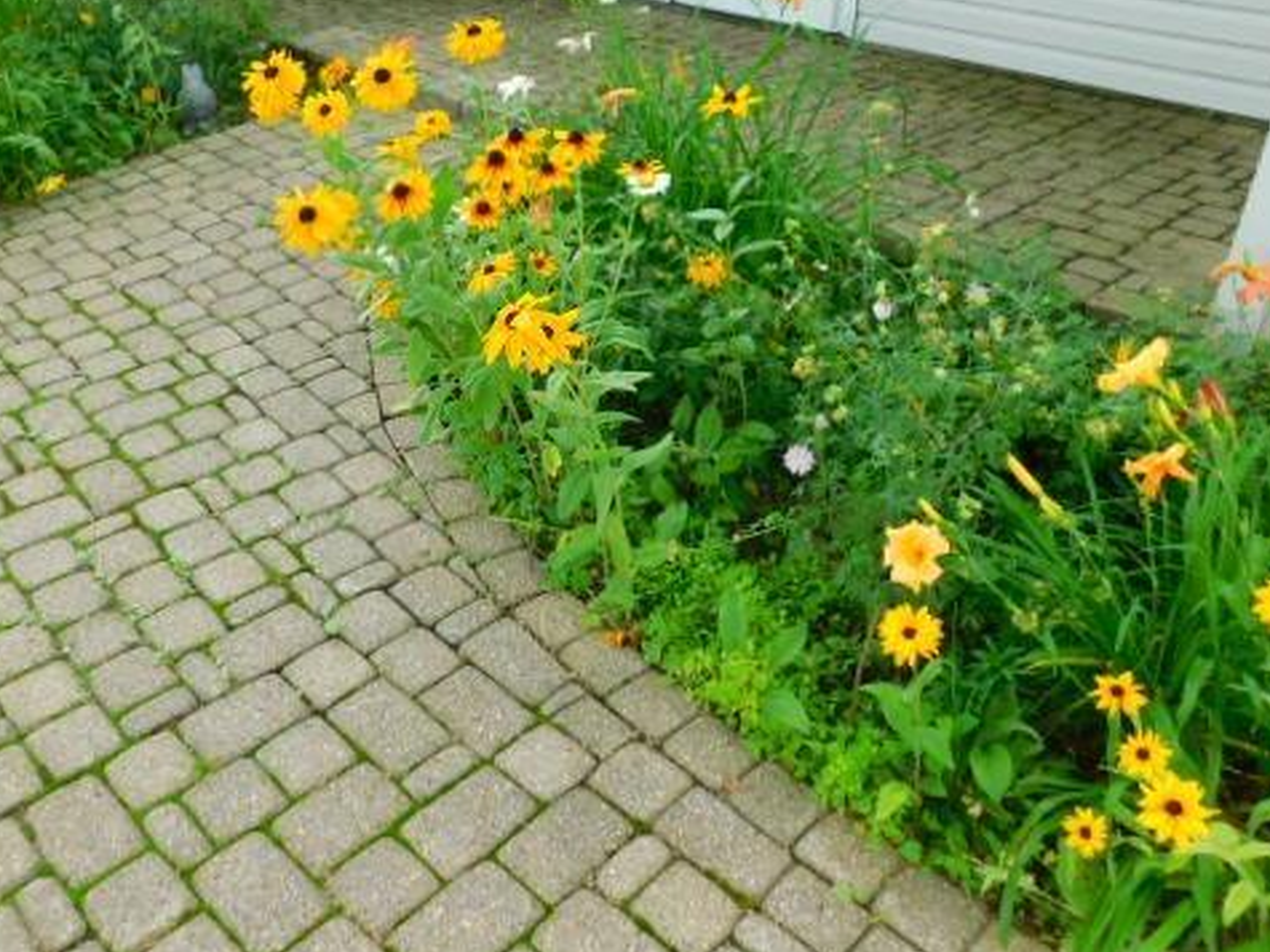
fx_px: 1137
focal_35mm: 31
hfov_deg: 57.8
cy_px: 366
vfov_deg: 45.1
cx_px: 495
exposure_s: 1/125
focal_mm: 4
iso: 125
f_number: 3
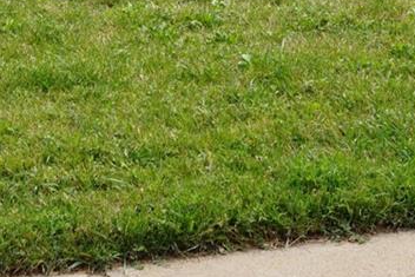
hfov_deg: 12.8
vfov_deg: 8.1
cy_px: -347
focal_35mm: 159
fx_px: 1834
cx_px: 55
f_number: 11
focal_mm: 35
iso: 100
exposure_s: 1/125
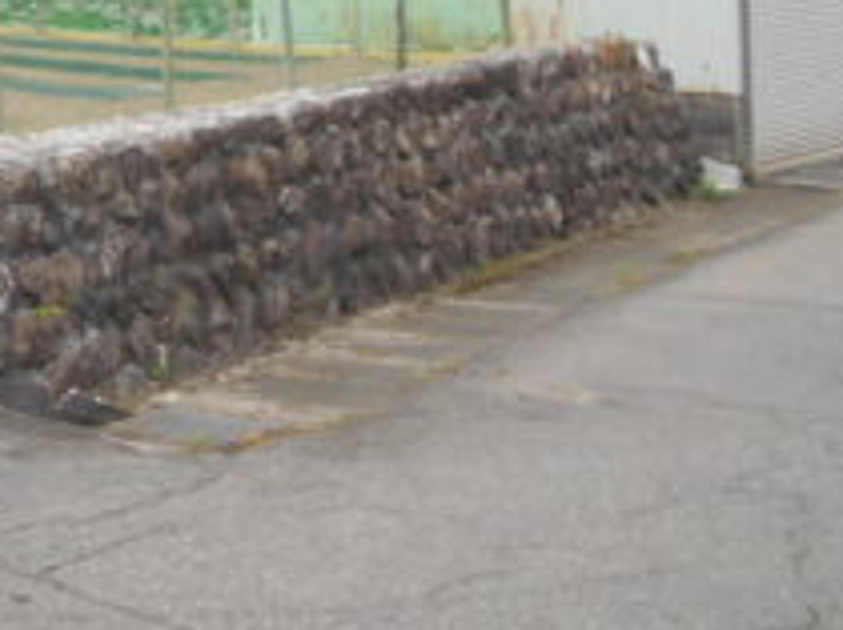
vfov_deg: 22.6
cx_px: -116
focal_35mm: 62
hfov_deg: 28.0
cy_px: -22
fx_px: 1508
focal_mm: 4.6
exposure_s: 1/80
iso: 80
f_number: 3.2
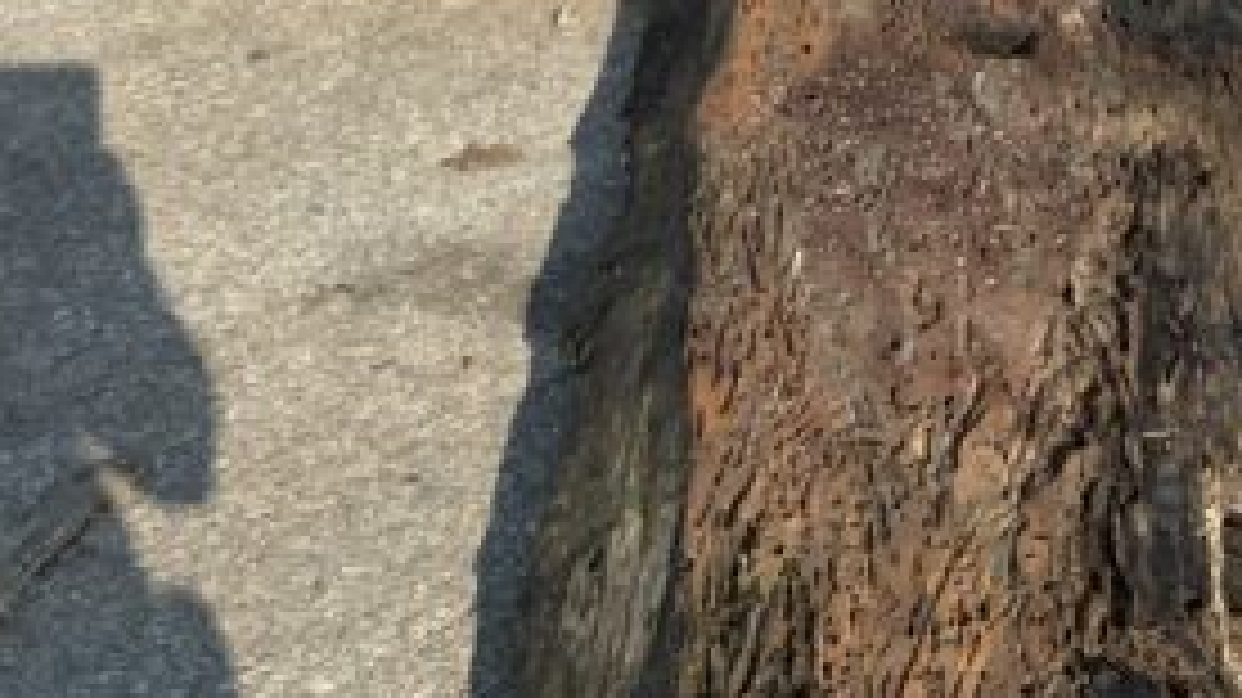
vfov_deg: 19.7
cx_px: 882
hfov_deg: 33.9
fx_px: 2008
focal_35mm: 61
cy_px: 263
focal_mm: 3
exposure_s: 1/792
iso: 16
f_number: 1.8
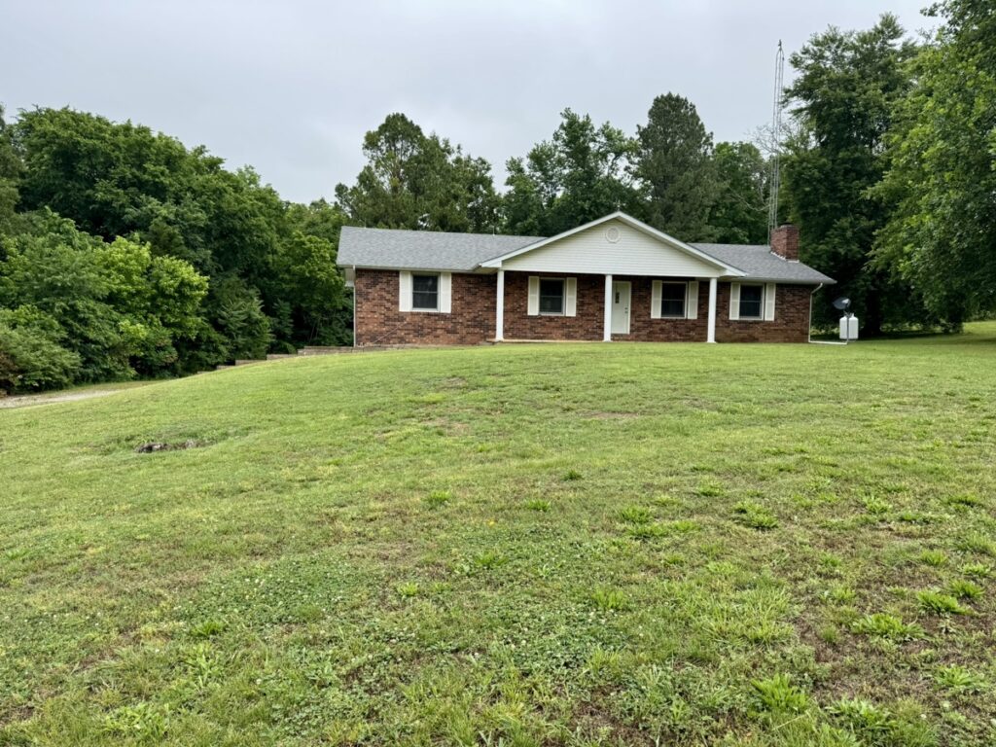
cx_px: 498
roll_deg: -1.5
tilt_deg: -2.6
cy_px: 374
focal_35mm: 24
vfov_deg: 56.8
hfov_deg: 71.6
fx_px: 691
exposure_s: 1/2105
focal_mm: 6.76
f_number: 1.78
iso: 80
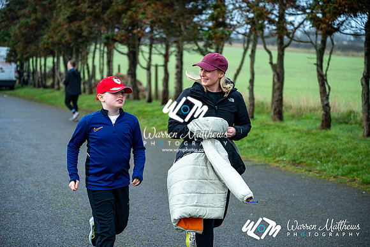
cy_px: 124
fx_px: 720
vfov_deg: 19.5
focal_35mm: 70
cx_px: 185
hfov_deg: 28.8
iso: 560
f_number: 2.8
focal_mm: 70
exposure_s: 1/1250
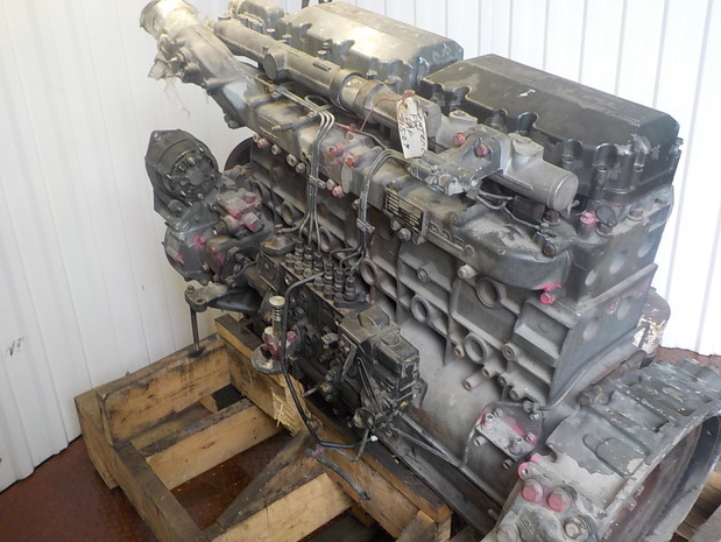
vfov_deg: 45.5
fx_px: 646
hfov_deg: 58.3
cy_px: 267
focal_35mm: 31
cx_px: 352
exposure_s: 1/30
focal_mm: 4.1
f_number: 3.3
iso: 140
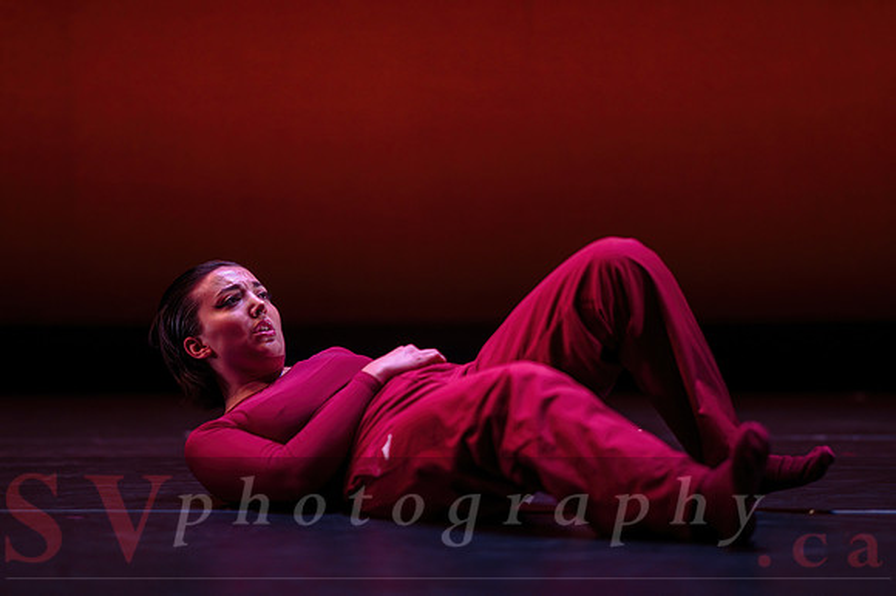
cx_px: 450
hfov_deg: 15.3
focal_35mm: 134
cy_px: 369
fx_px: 3330
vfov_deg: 10.2
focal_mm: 105
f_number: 1.4
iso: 1250
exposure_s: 1/400
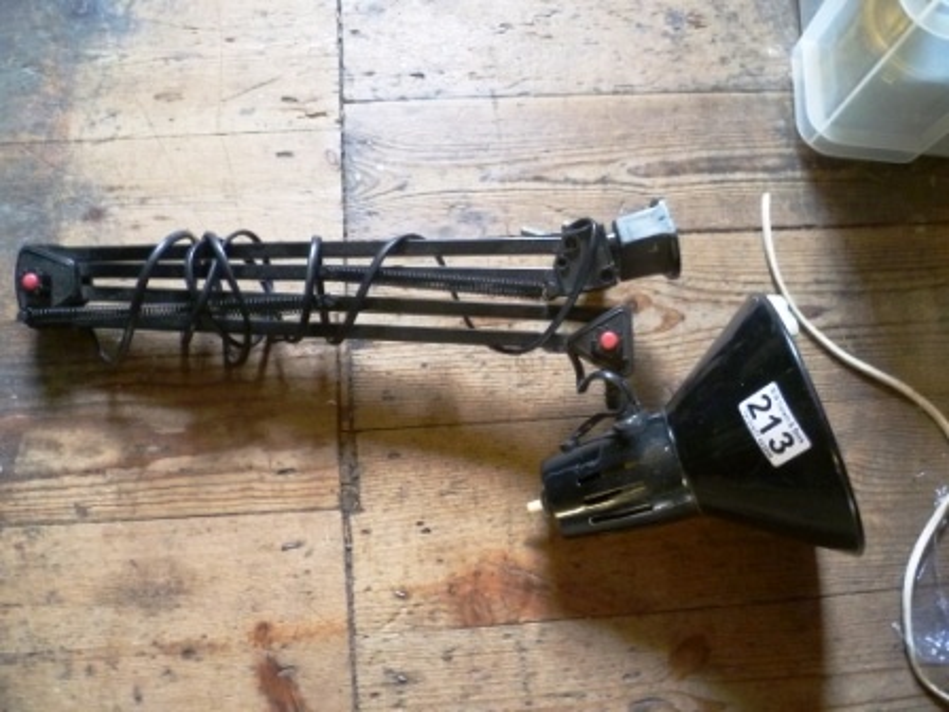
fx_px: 768
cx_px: 474
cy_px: 356
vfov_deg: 49.7
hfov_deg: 63.4
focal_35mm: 28
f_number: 2.8
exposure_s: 1/10
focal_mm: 5
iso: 400
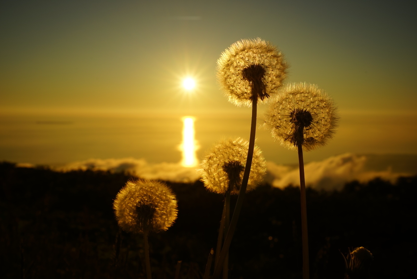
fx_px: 429
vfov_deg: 36.0
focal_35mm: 37
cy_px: 140
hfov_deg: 51.9
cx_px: 208
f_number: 14
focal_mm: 37
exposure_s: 1/320
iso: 100
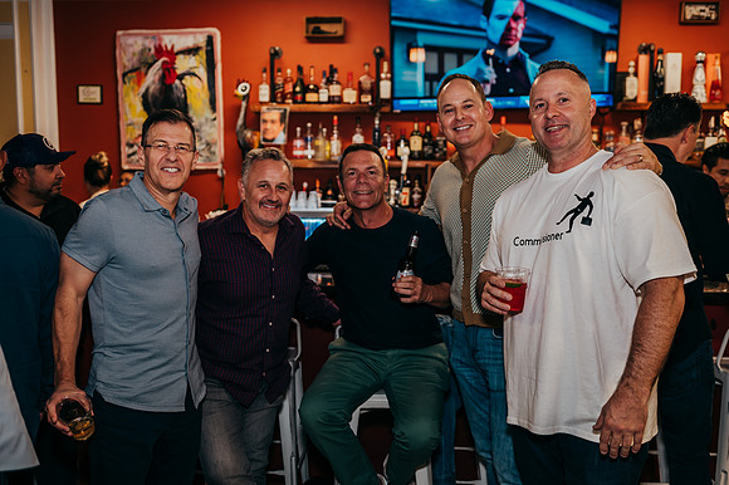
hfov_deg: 54.1
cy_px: 243
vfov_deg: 37.6
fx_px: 713
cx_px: 365
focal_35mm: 35
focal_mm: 35
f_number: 2.5
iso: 400
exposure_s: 1/125
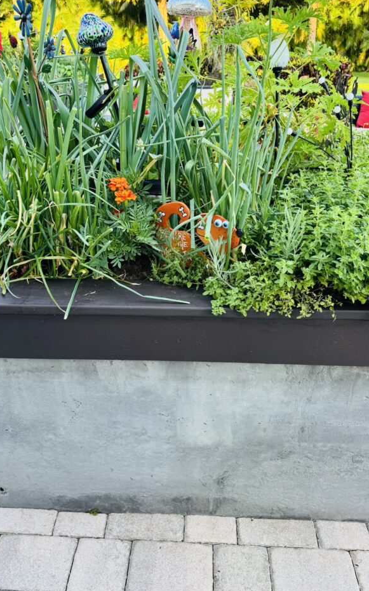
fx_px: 451
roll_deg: -0.3
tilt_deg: -27.8
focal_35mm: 28
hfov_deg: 44.5
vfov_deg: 66.4
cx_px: 186
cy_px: 279
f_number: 1.78
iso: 50
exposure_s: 1/131
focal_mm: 6.76
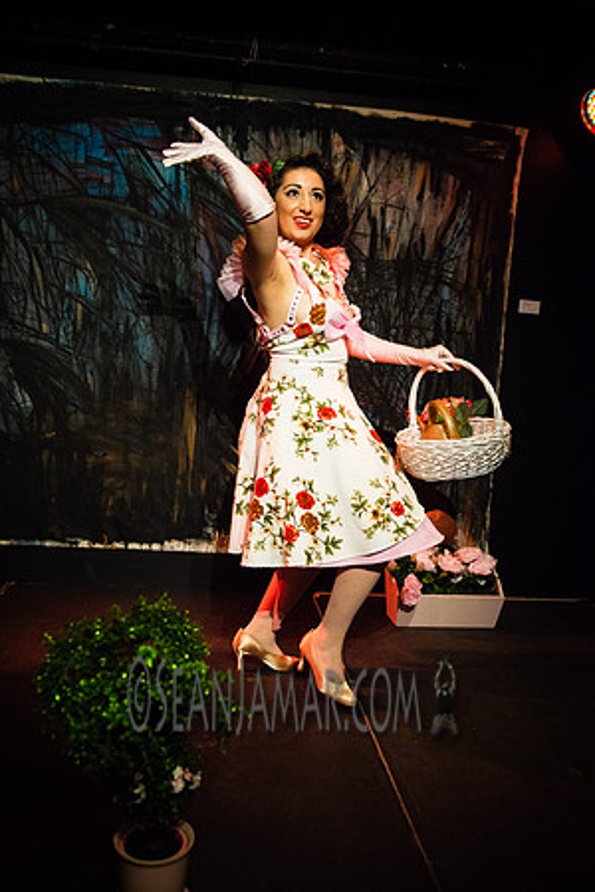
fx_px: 719
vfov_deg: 63.7
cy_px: 446
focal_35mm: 29
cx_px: 298
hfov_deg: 45.0
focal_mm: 29
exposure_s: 1/400
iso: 5000
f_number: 3.5
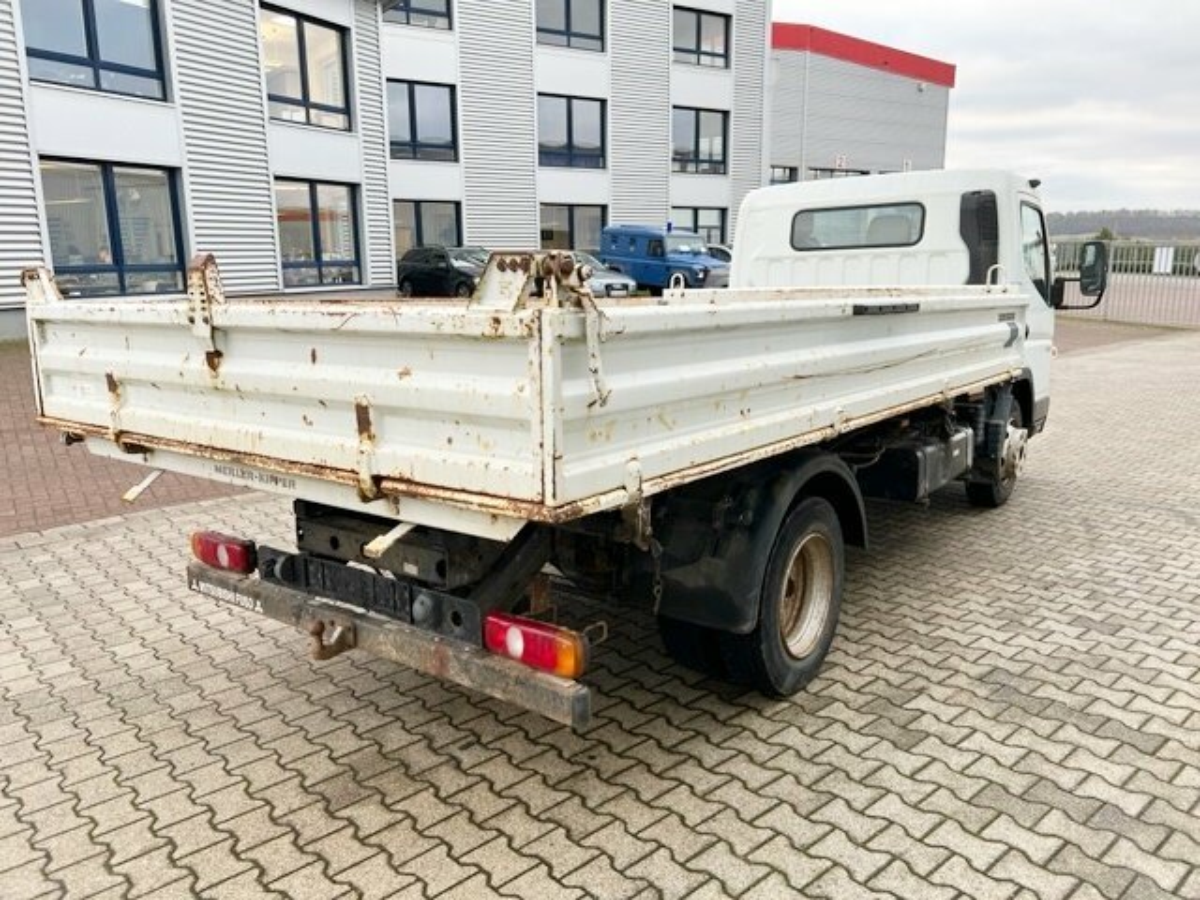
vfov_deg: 53.1
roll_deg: +0.6
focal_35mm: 26
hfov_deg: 67.3
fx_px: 901
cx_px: 600
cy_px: 450
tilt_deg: -11.2
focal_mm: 5.7
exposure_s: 1/121
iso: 64
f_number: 1.5
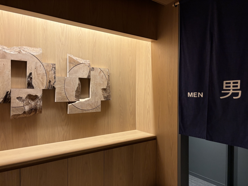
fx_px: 186
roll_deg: +0.6
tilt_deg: -1.1
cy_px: 93
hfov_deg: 67.3
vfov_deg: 53.1
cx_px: 124
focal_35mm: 26
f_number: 1.6
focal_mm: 5.96
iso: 125
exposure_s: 1/68
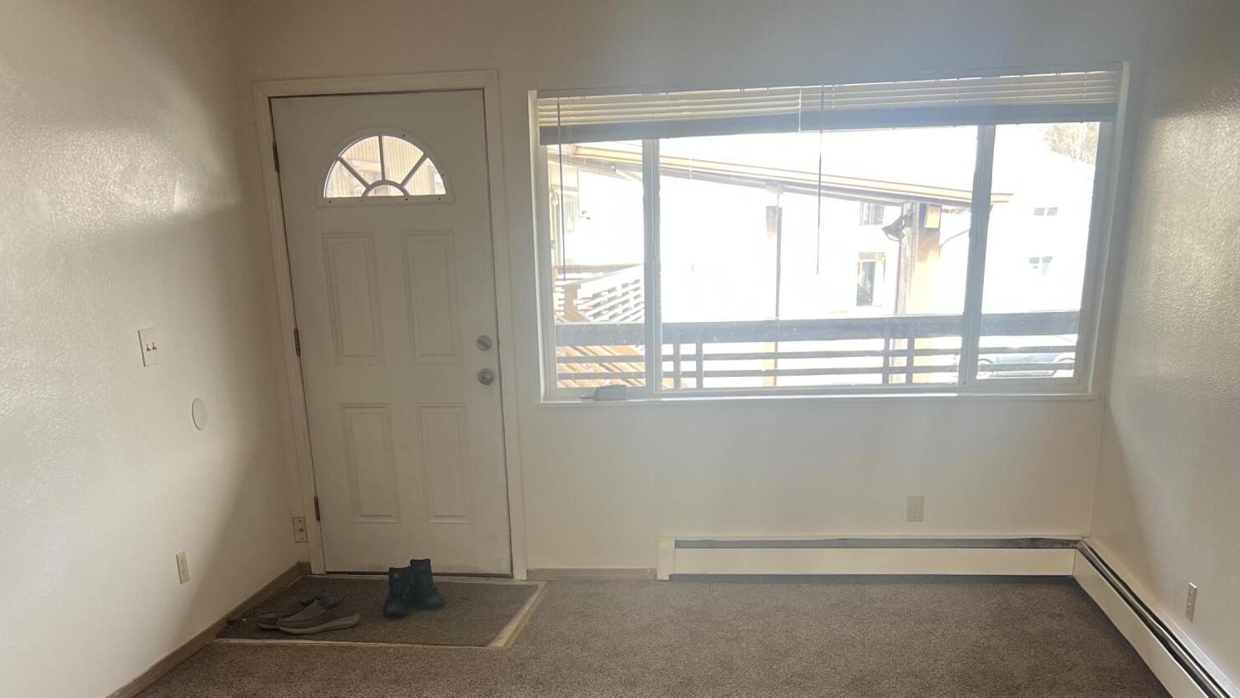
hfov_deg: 52.8
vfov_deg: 28.8
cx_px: 620
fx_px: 1250
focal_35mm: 38
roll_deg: +2.3
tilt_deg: -20.7
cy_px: 728
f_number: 1.5
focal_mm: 5.7
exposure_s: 1/120
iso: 80
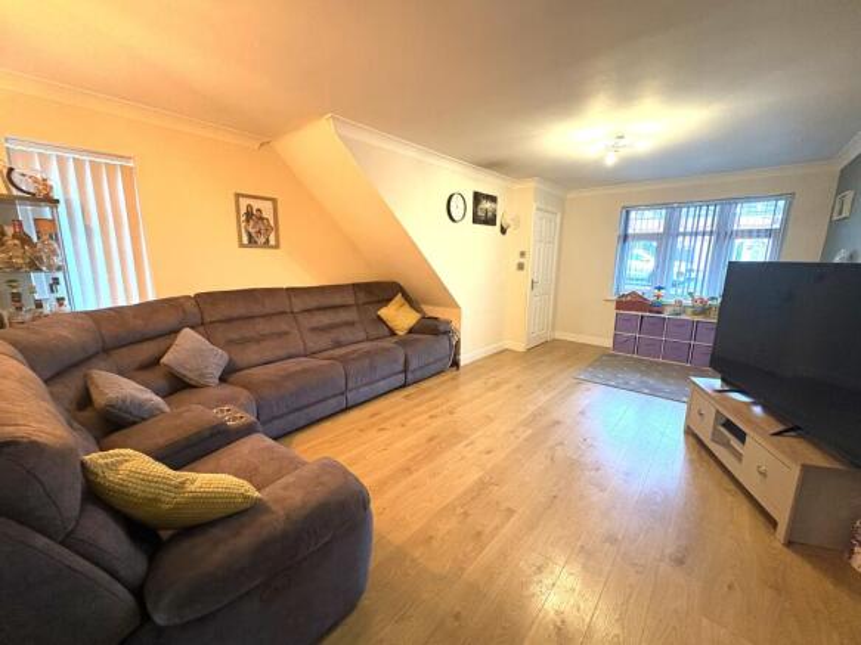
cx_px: 430
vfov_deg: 85.7
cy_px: 322
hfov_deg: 102.1
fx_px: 348
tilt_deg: -10.2
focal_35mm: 14
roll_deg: -0.4
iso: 1000
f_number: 2.2
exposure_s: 1/50
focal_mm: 2.22
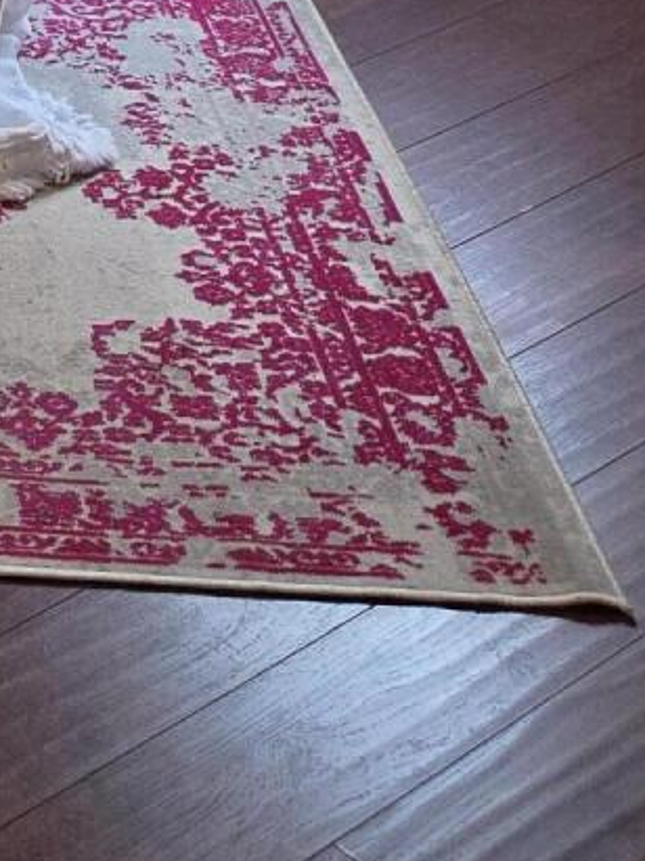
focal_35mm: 112
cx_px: -547
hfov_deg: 12.1
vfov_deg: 14.6
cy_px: -853
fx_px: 2784
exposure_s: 1/120
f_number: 1.4
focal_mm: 6.5
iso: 160
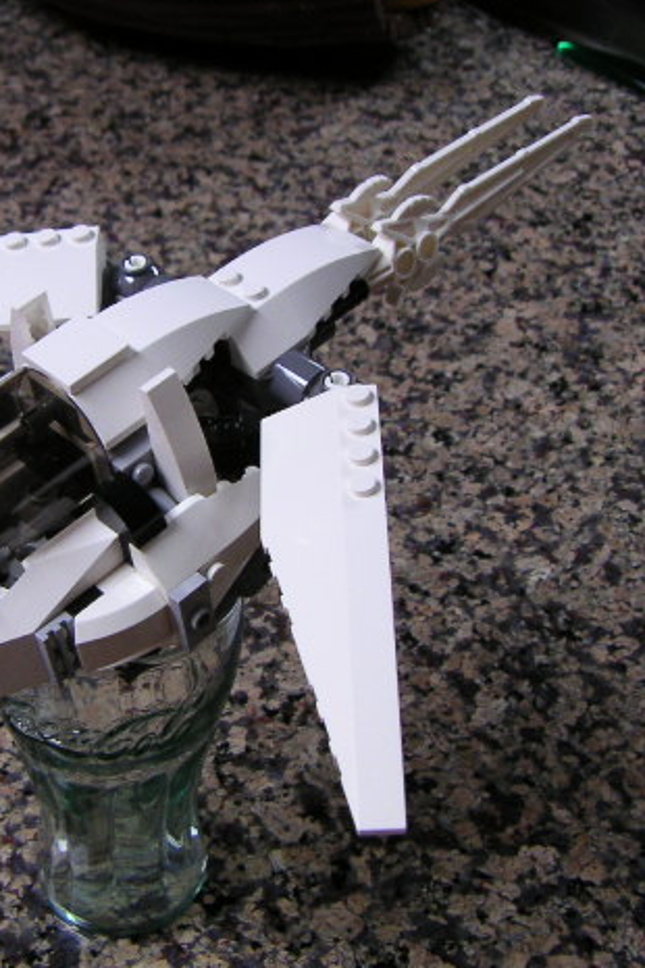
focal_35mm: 53
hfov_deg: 25.0
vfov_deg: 37.5
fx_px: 1424
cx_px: 114
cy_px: 485
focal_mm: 4.8
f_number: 2.8
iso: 100
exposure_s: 1/8
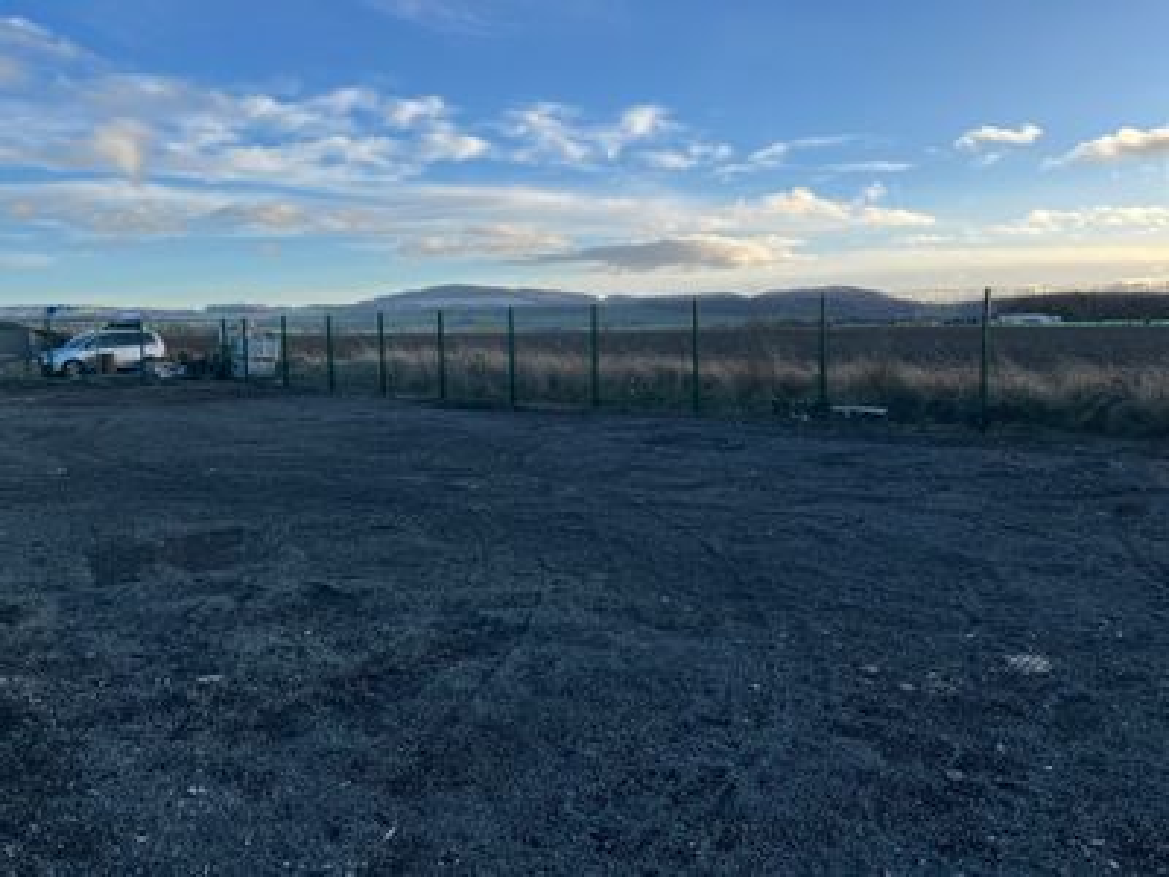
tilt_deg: -5.9
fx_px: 878
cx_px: 584
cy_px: 438
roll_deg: +0.2
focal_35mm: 26
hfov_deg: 67.3
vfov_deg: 53.1
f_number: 1.6
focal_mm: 5.1
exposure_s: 1/1580
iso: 50
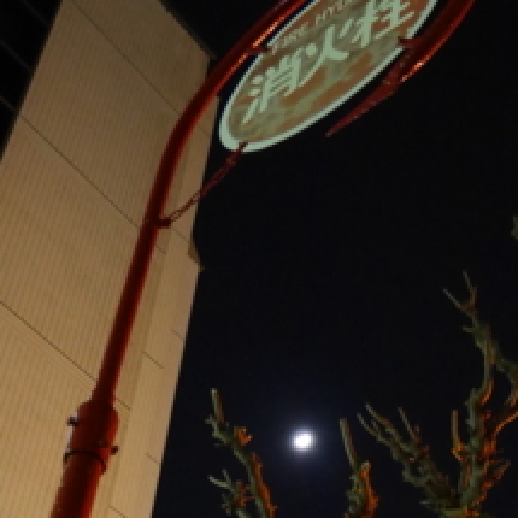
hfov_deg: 23.3
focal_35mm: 74
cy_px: 547
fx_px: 1253
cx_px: 341
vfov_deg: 22.3
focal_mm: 15
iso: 3200
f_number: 3.8
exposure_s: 1/10
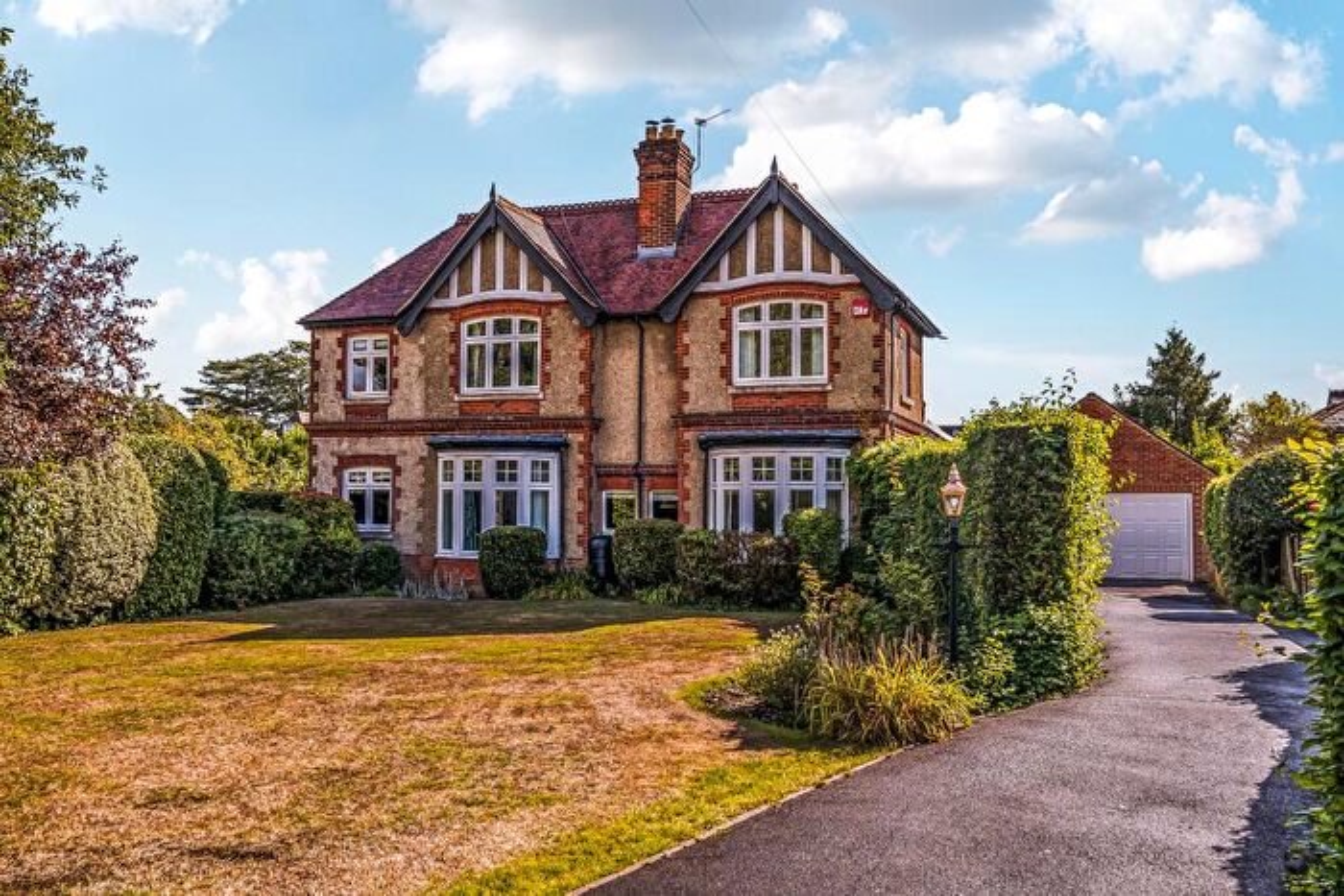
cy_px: 448
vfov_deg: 43.6
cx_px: 672
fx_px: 1120
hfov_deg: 61.9
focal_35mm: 30
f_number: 8
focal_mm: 20
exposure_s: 1/800
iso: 400
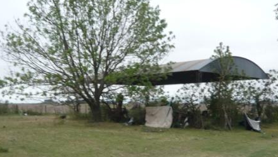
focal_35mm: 40
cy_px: 104
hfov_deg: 50.5
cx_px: 139
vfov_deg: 29.5
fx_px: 295
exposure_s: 1/125
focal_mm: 4.6
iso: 100
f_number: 8
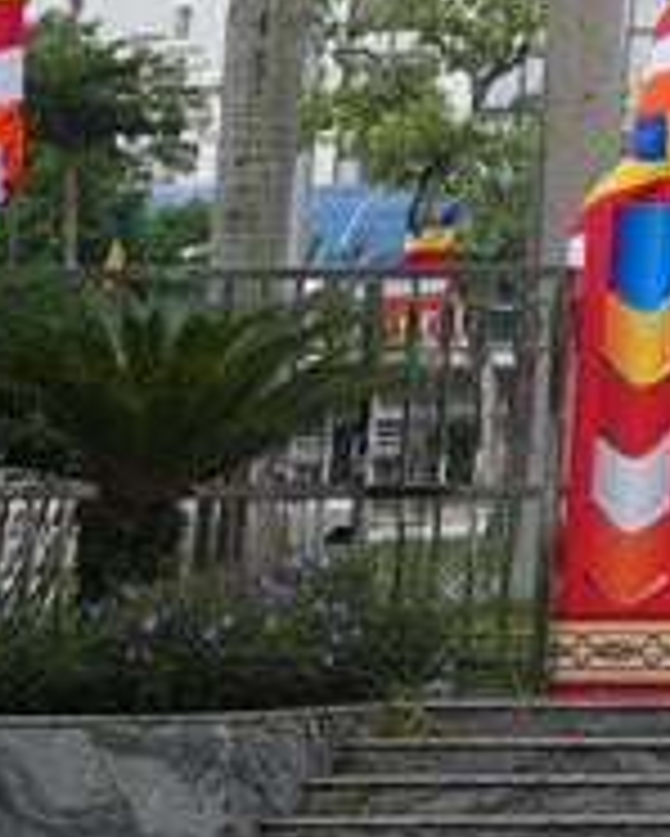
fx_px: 4953
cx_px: 2563
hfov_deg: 6.4
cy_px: -482
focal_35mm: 200
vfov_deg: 9.3
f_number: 4
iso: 200
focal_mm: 33
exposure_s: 1/320
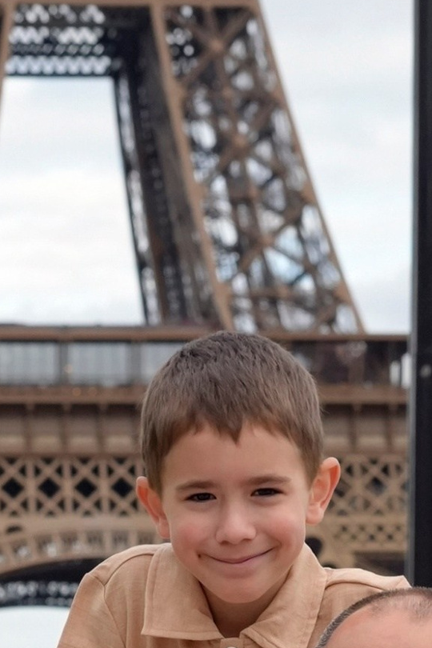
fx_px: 4266
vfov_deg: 8.3
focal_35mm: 237
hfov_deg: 5.8
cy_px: 1242
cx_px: -8
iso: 1600
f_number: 6.3
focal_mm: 50
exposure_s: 1/833
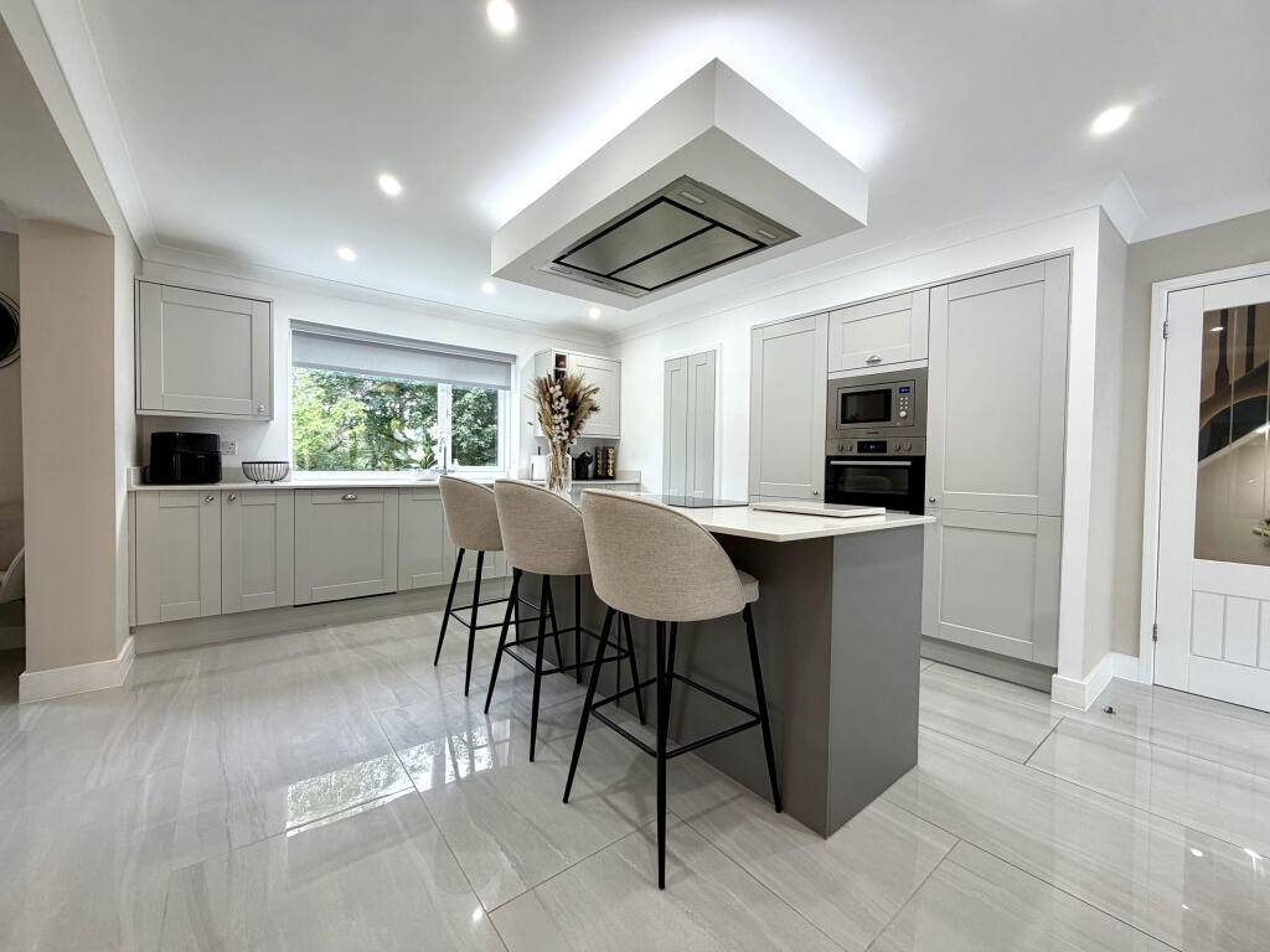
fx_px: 514
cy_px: 476
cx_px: 635
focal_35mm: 14
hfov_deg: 102.1
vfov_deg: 85.7
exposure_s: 1/100
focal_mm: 2.22
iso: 80
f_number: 2.2
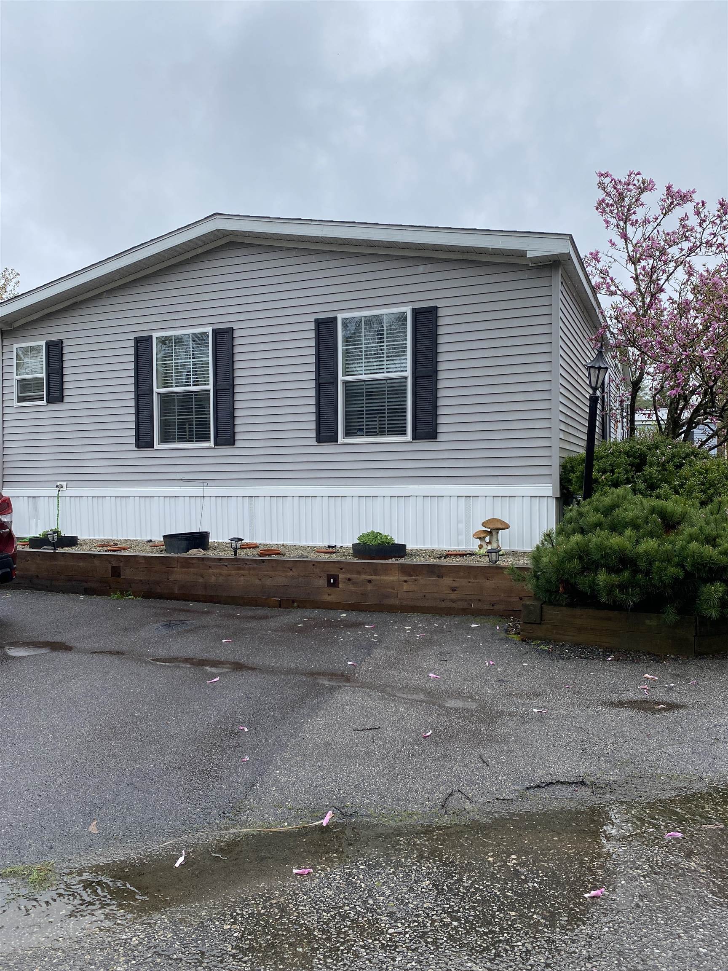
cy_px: 486
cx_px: 364
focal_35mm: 26
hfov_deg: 53.1
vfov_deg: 67.3
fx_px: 729
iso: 32
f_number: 1.8
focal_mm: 4.25
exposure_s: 1/690
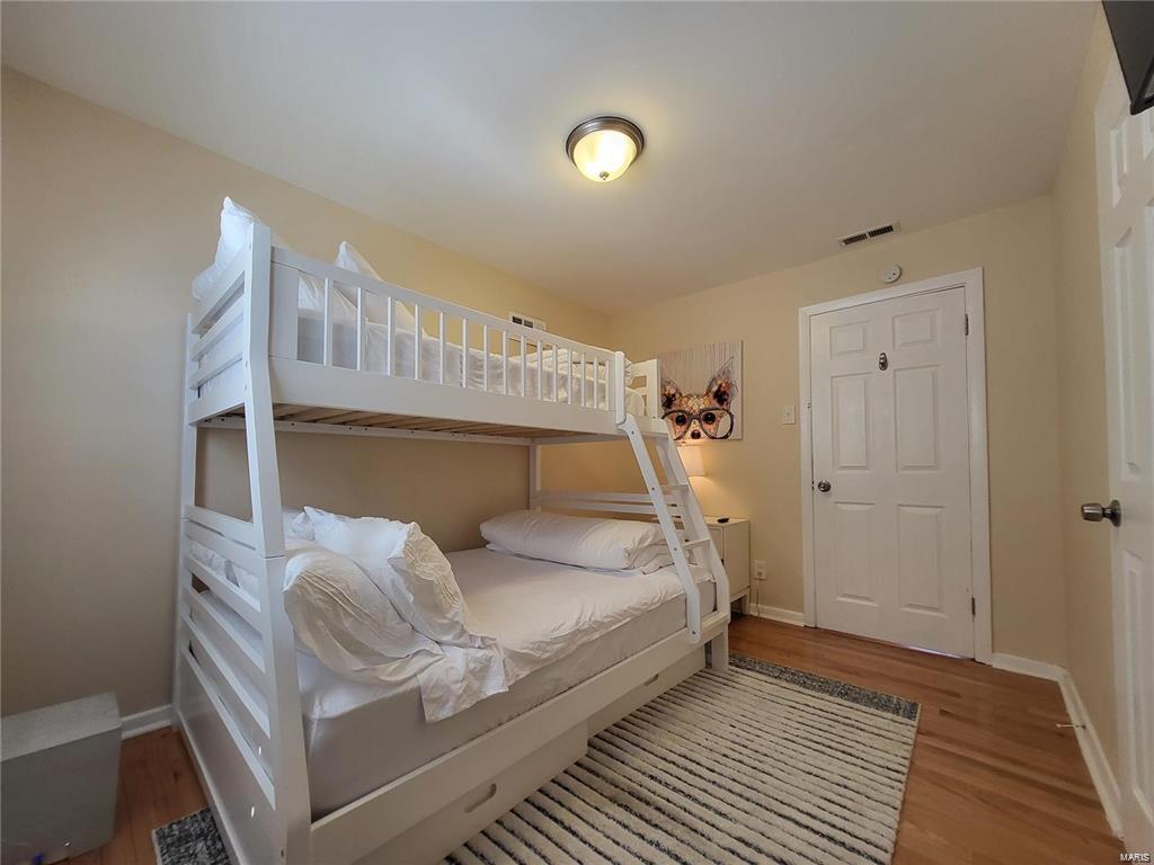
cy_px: 432
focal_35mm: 13
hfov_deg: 106.2
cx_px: 577
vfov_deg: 89.9
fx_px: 433
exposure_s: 1/60
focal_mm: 1.74
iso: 125
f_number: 2.2
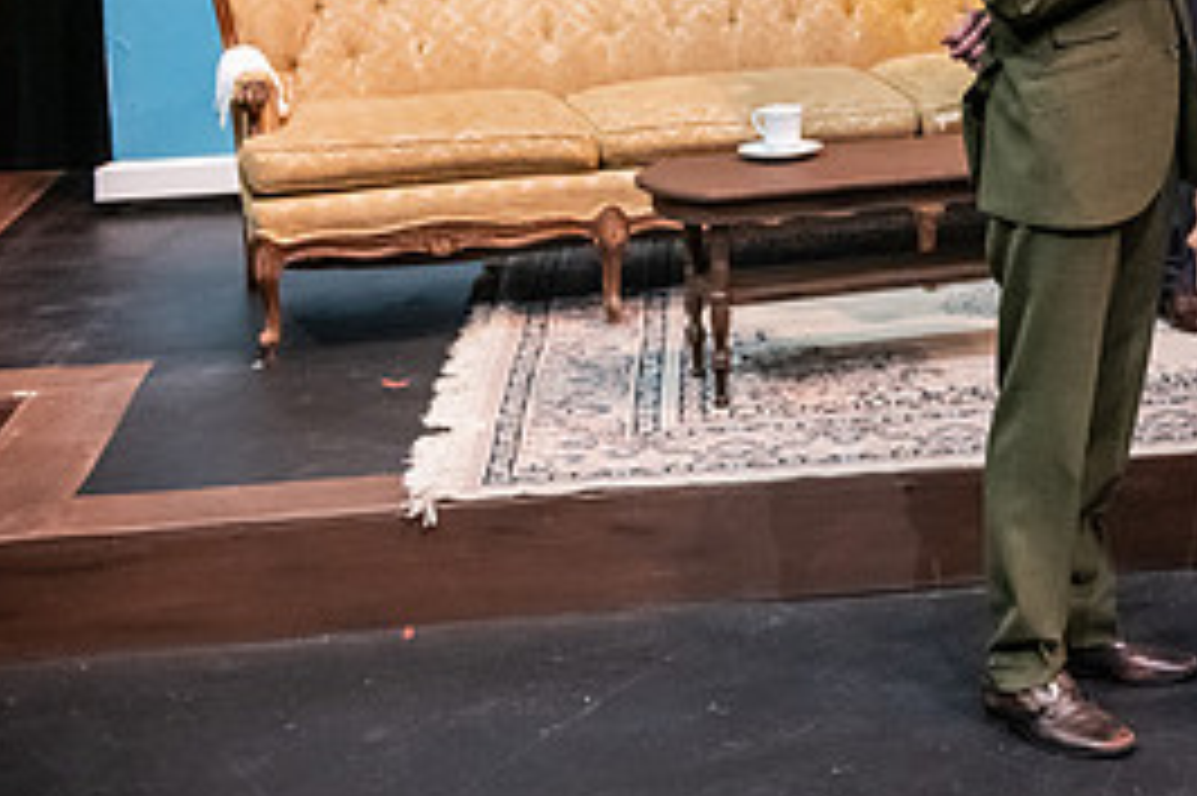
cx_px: 1220
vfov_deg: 14.0
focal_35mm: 96
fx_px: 3190
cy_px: -34
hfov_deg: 20.5
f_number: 3.2
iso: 3200
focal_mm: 44
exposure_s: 1/200
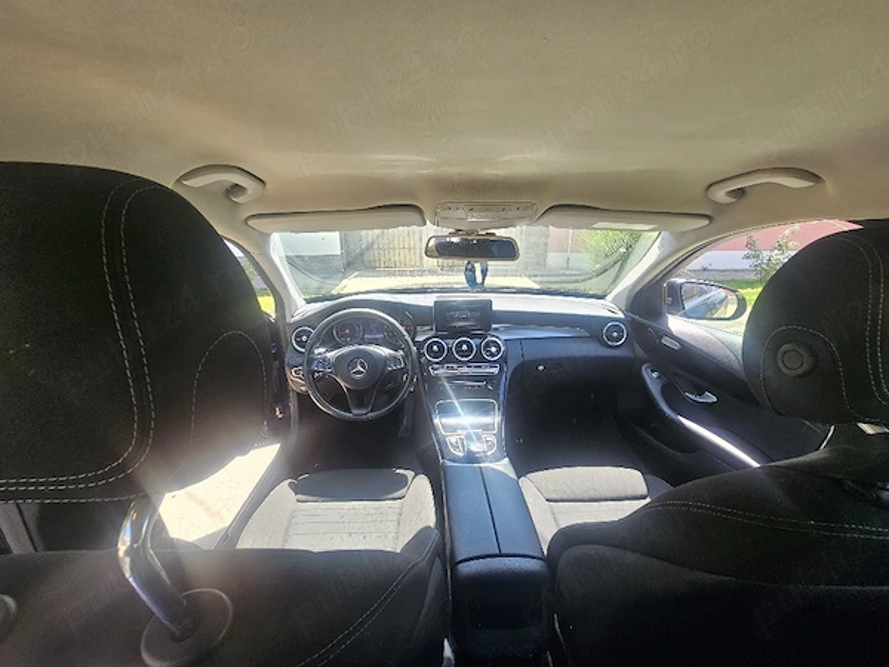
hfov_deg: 106.2
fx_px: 334
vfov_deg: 89.9
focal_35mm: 13
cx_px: 444
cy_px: 334
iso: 50
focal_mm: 2.2
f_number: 2.2
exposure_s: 1/149
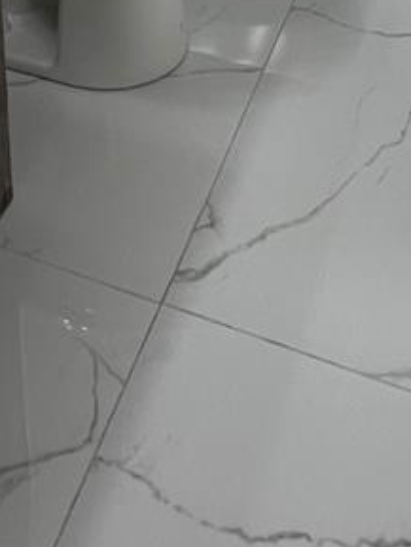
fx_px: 854
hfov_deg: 27.0
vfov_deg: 23.5
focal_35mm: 54
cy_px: -373
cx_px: 259
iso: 64
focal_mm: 1.57
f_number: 1.8
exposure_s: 1/120
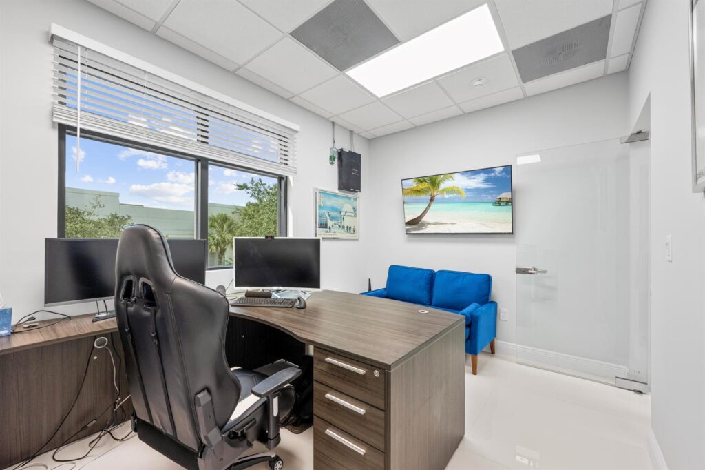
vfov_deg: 81.2
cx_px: 352
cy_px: 235
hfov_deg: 104.3
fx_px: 274
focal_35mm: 14
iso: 500
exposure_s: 1/13
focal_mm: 14
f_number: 8
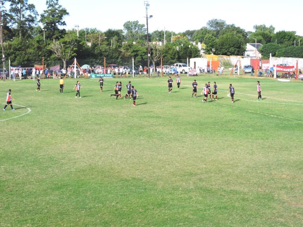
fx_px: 613
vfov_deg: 21.0
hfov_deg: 27.8
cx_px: 152
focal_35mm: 70
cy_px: 114
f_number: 3.9
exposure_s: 1/400
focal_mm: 12.5
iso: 100
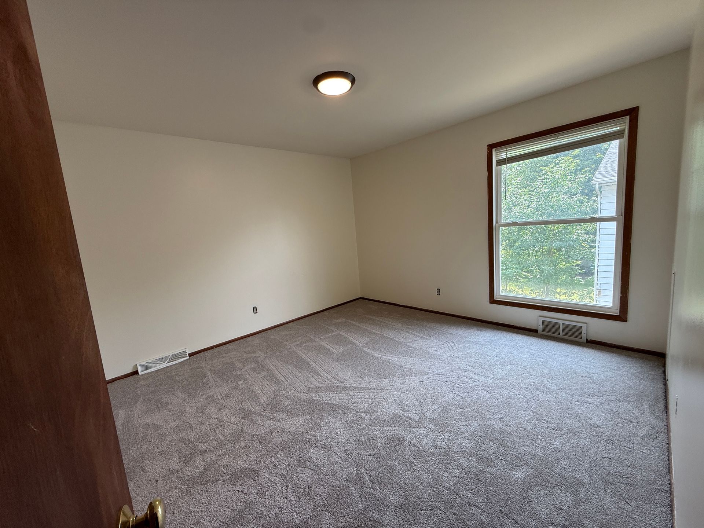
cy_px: 264
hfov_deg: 102.1
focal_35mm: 14
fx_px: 285
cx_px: 352
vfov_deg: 85.7
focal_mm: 2.22
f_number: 2.2
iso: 125
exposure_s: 1/120
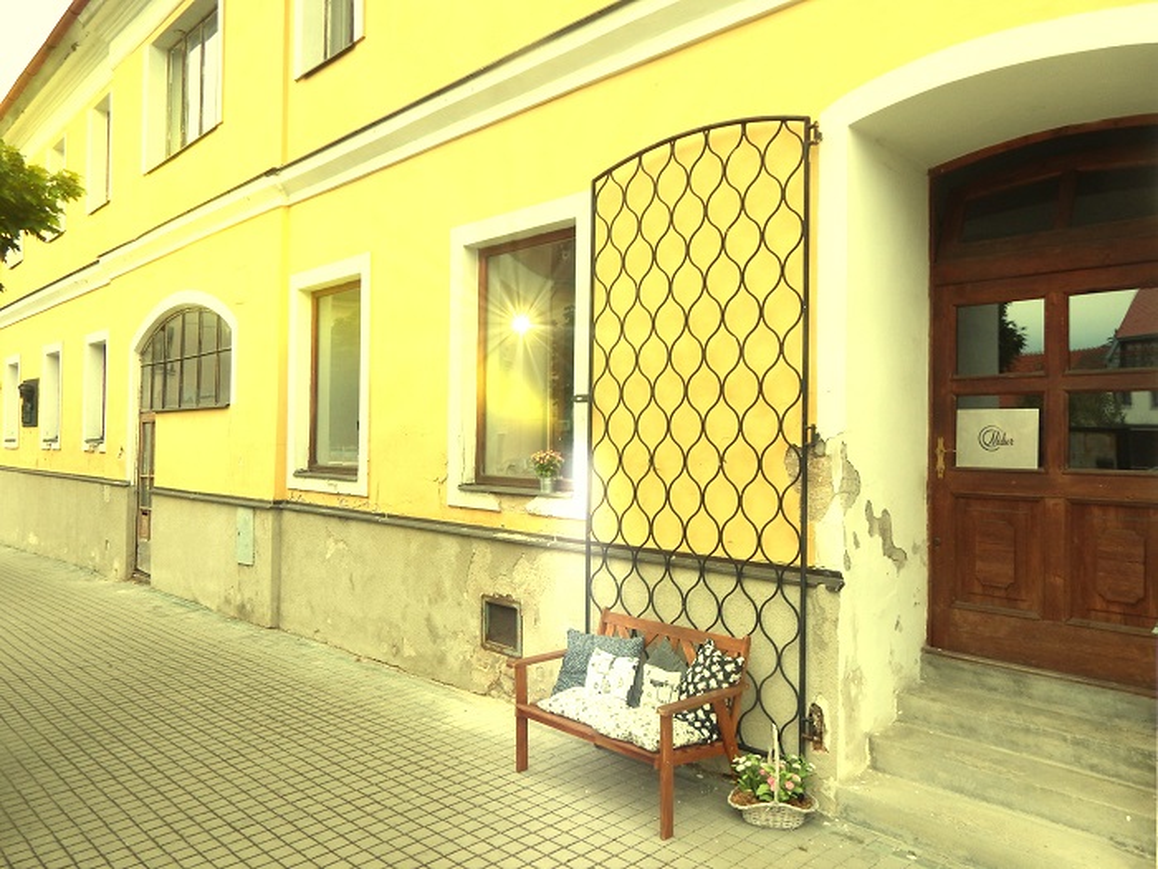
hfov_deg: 69.4
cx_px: 579
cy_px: 434
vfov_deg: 54.9
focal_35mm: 25
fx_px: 836
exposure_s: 1/400
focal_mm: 4.5
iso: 125
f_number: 3.1
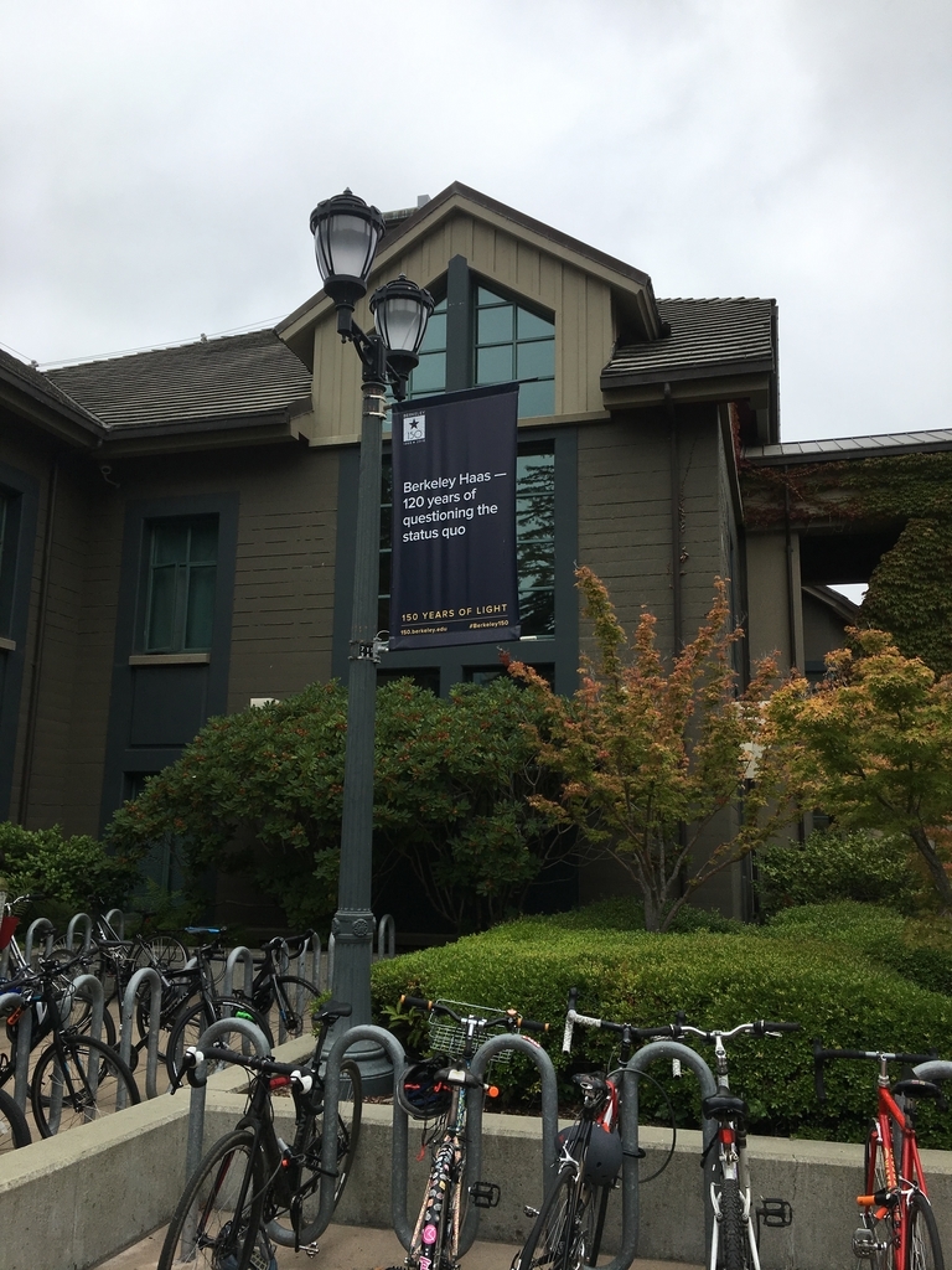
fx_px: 1063
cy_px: 635
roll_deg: -0.9
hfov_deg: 48.2
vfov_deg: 61.7
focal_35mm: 29
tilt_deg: +9.5
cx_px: 476
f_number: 2.2
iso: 25
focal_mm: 4.15
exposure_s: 1/1221
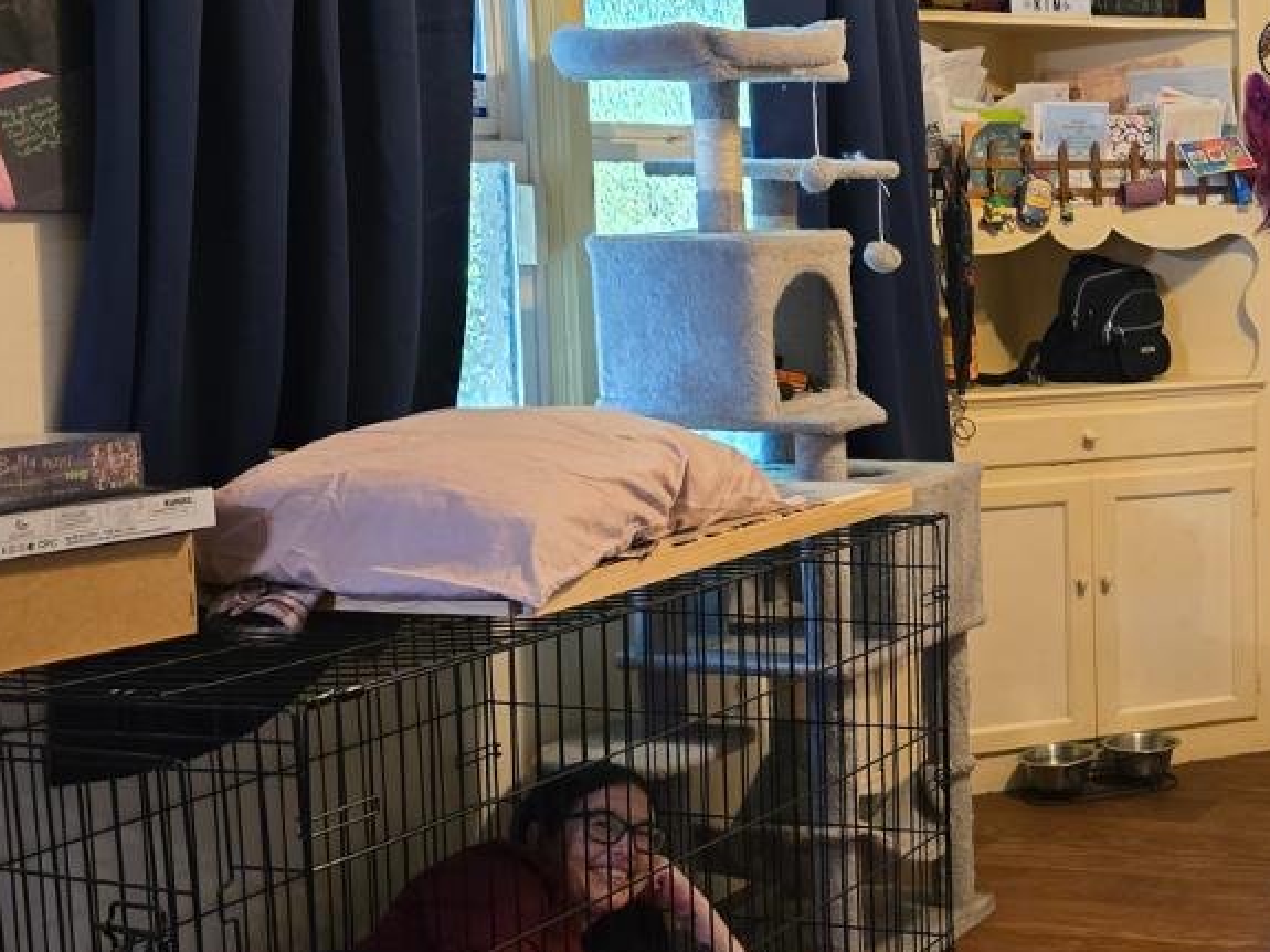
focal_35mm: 60
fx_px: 2201
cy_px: 461
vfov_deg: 24.4
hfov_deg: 29.1
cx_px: 1400
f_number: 1.7
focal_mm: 6.3
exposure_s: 1/60
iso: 800
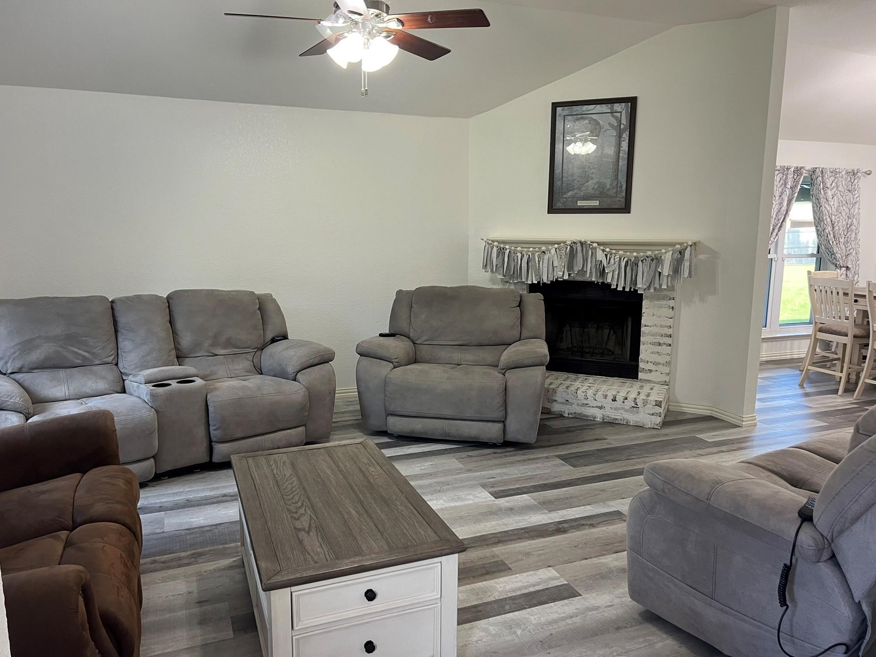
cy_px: 328
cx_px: 438
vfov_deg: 53.1
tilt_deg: -9.6
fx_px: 658
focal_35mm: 26
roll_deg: -0.6
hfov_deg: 67.3
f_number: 1.5
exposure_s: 1/60
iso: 160
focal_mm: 5.7
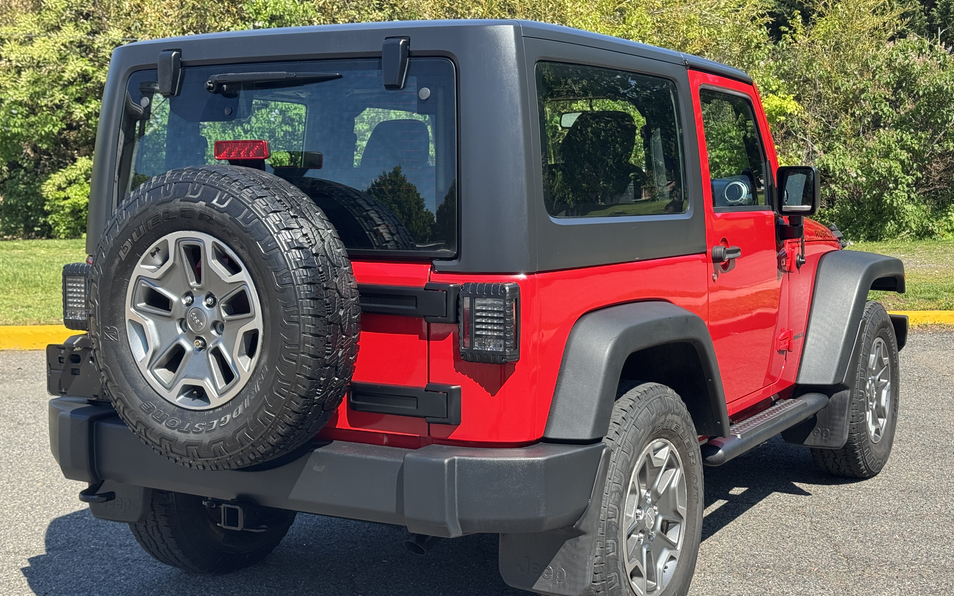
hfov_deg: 39.6
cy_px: 296
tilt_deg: -4.1
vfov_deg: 25.3
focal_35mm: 51
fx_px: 1326
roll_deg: +1.9
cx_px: 477
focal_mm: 6.76
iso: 64
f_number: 1.78
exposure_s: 1/995
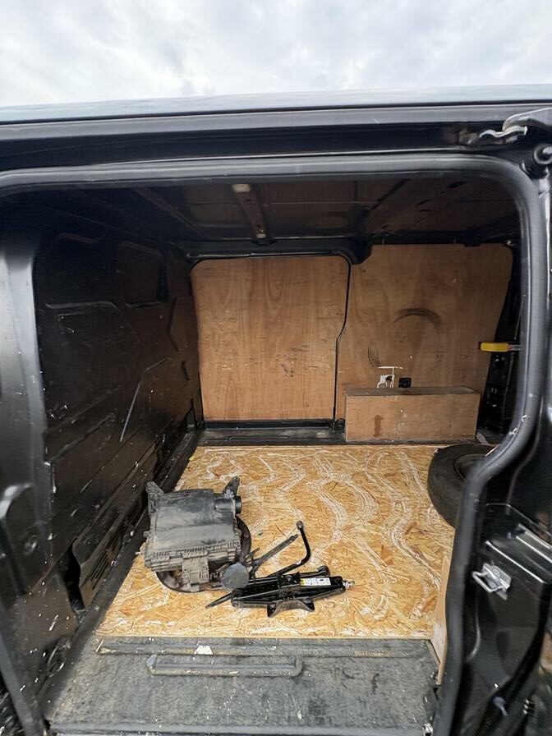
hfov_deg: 85.7
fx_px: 298
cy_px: 368
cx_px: 276
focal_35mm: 14
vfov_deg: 102.1
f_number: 2.2
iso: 100
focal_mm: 2.22
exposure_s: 1/99
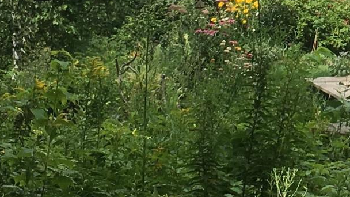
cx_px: 482
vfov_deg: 7.6
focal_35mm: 156
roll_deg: +0.3
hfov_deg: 13.2
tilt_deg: +0.0
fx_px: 1448
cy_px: -153
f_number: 2.2
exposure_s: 1/1099
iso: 25
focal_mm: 4.15
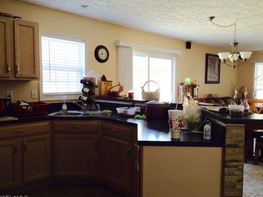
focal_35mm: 30
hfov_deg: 60.0
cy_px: 100
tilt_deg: -4.0
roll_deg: -1.3
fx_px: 228
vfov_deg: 46.8
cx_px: 133
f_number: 2.2
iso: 40
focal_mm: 4.15
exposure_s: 1/40
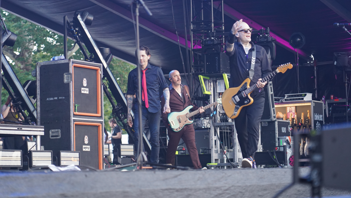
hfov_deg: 19.3
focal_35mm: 111
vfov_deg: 10.9
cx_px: 177
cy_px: 81
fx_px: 1033
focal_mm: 105
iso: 3200
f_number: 4
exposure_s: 1/160
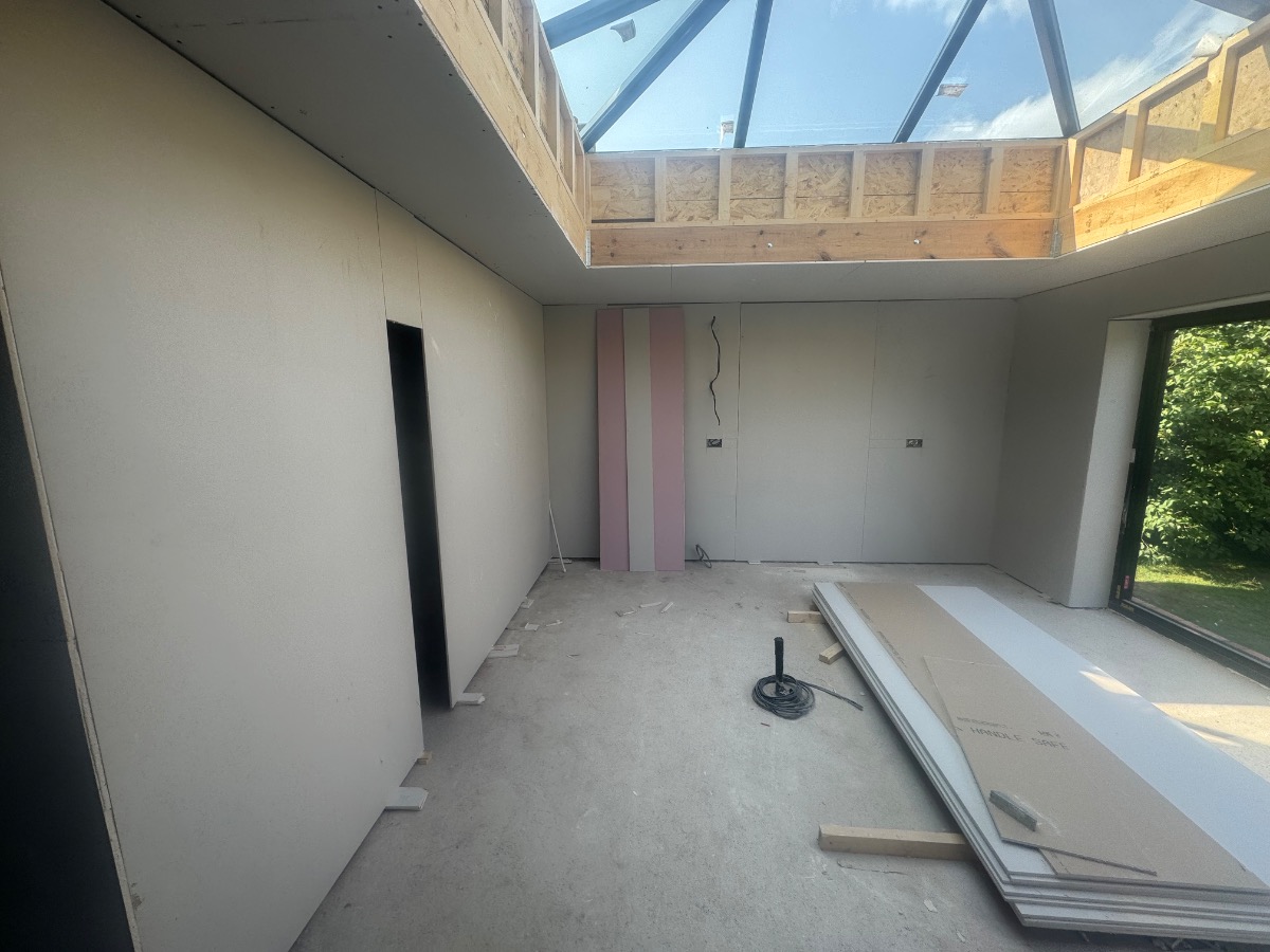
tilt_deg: -8.7
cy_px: 476
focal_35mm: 14
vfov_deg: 85.7
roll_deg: +1.6
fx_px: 514
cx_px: 635
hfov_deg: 102.1
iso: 40
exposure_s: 1/178
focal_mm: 2.22
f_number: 2.2
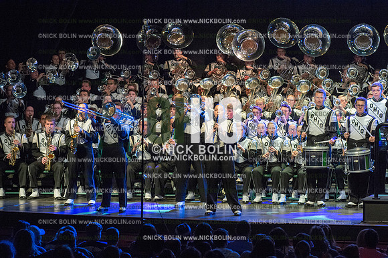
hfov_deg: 11.8
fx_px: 1885
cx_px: 194
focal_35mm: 175
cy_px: 129
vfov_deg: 7.8
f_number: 5.6
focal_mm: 175
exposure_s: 1/400
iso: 8000
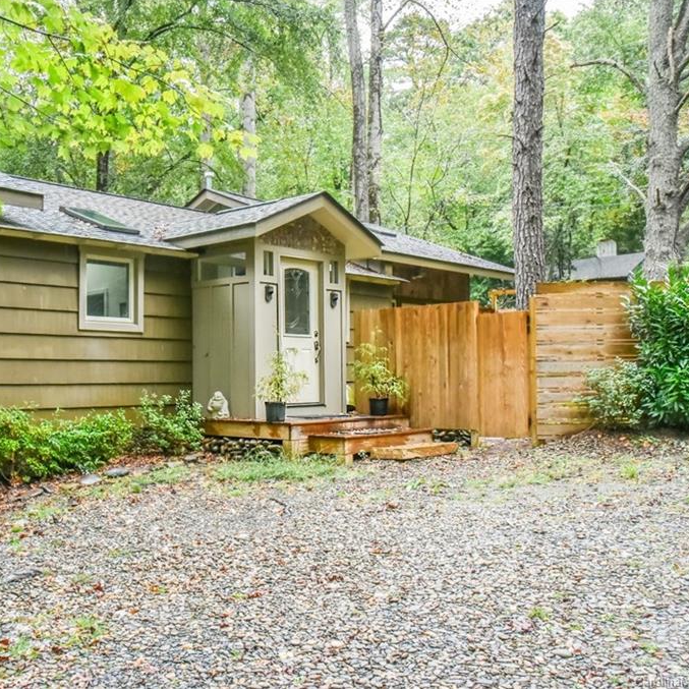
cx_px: 223
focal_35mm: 36
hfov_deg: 45.3
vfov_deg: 46.0
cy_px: 342
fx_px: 811
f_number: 11
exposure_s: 1/125
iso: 4000
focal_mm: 28
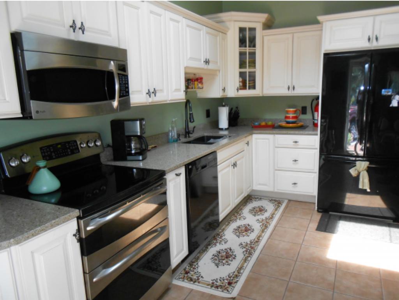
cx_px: 200
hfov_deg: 67.3
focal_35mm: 26
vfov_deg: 53.1
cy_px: 150
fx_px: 300
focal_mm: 4.6
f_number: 3.5
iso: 320
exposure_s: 1/30
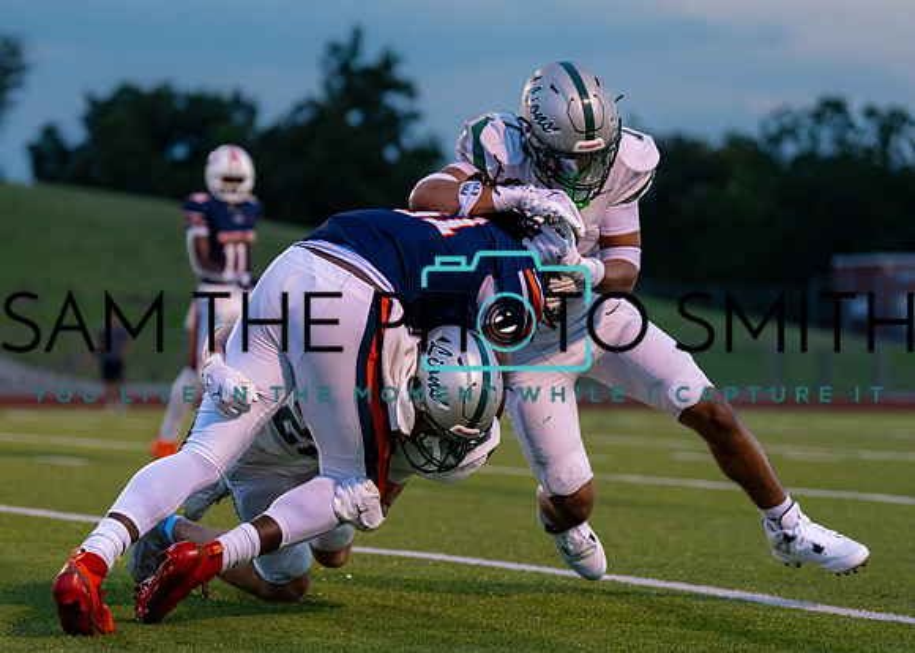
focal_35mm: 133
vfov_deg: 10.8
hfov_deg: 15.0
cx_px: 389
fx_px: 3464
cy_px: 331
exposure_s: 1/1600
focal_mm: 112
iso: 1250
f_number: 2.8
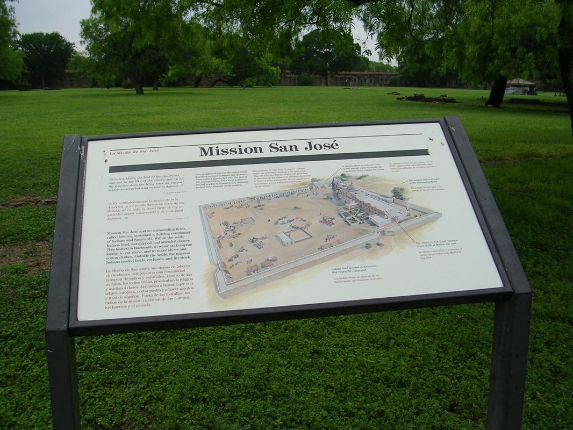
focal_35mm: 38
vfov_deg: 37.7
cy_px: 215
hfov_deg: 49.0
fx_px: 629
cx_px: 286
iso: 50
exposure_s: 1/474
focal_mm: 5.8
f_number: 2.8
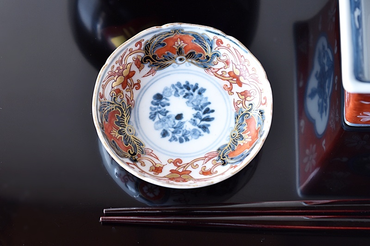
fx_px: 848
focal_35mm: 82
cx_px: 185
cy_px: 123
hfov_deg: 24.6
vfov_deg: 16.5
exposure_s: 1/3
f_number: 5.6
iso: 200
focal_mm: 55
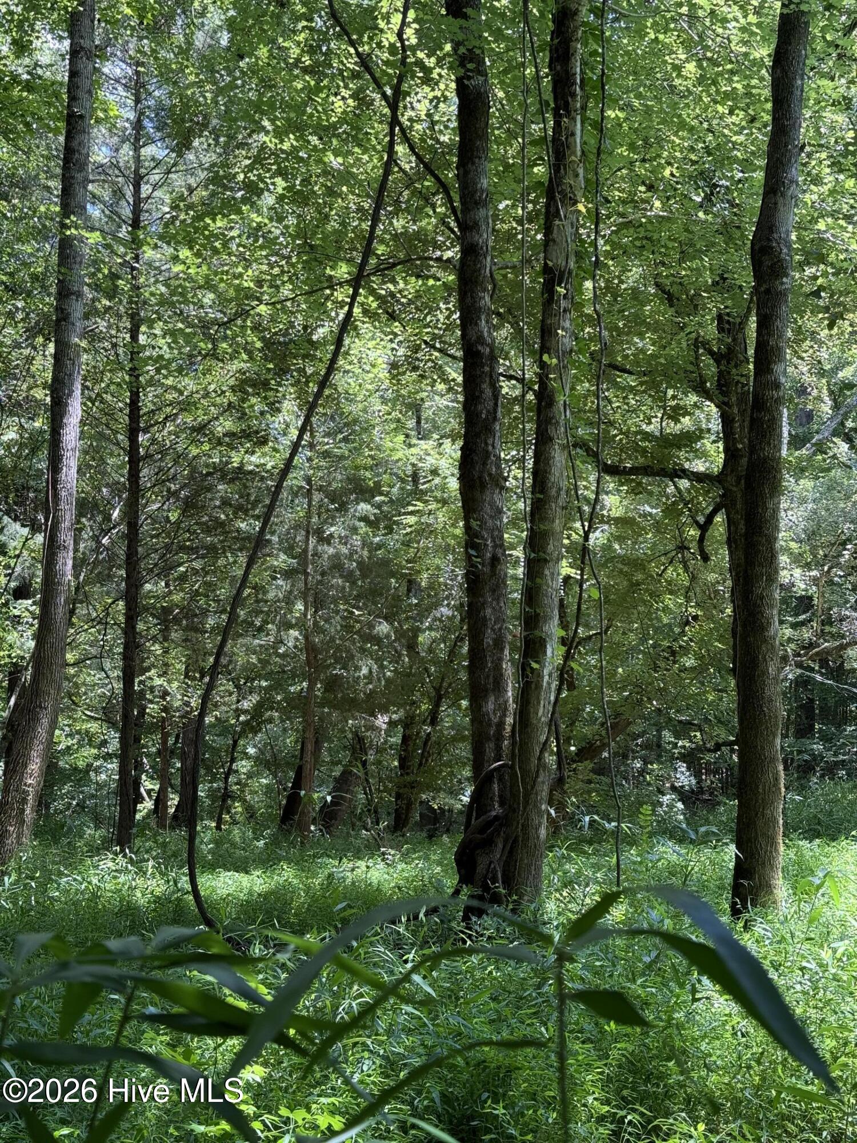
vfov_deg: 39.7
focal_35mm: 48
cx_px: 428
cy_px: 572
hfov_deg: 30.3
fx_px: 1584
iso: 50
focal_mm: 6.76
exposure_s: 1/124
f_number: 1.78
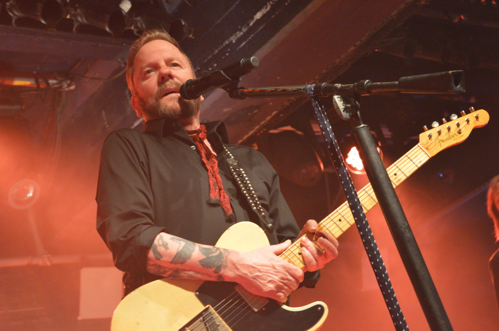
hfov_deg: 28.1
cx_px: 250
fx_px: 997
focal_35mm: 72
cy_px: 166
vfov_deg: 18.9
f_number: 5.3
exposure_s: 1/10
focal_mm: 48
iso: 3200
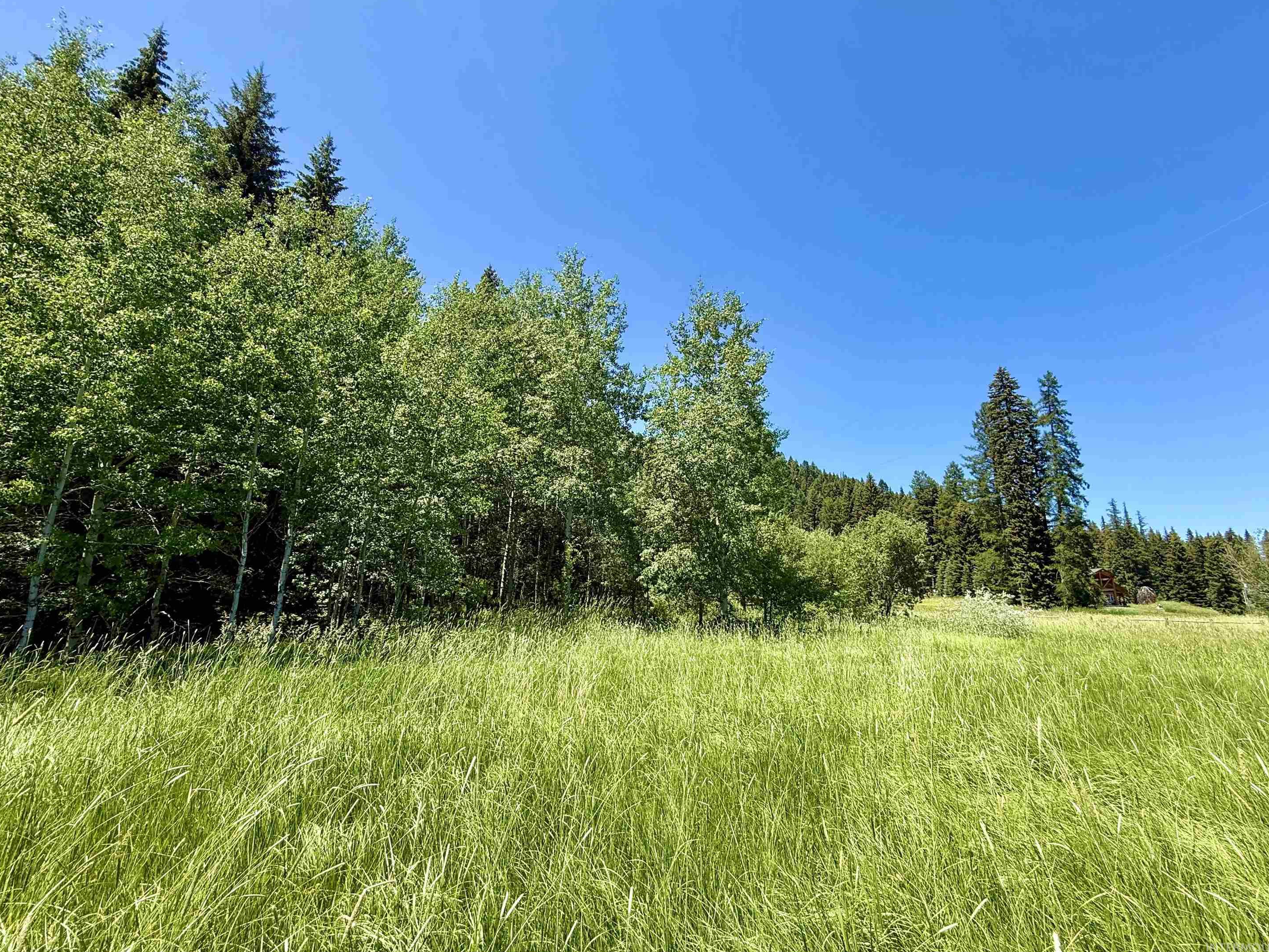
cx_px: 629
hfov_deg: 98.2
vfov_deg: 81.7
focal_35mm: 15
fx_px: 550
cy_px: 484
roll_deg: +0.6
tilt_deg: +13.8
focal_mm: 2.22
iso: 50
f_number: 2.2
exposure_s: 1/709
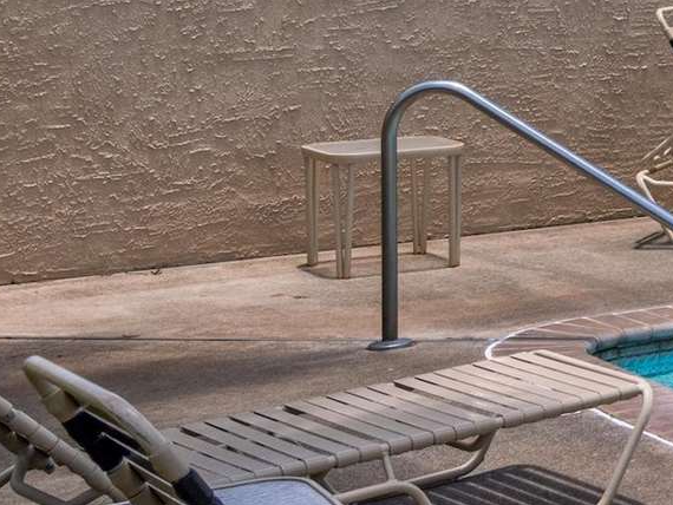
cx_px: 1425
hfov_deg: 14.0
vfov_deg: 12.7
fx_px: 2217
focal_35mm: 114
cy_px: -116
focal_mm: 22
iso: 160
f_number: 8
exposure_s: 1/800
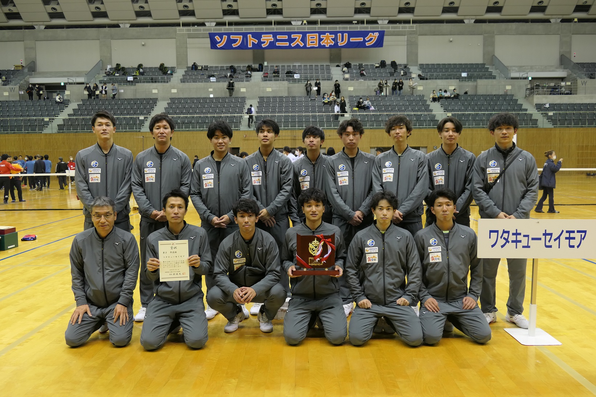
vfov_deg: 40.0
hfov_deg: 57.2
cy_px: 198
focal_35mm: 33
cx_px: 298
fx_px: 546
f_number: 3
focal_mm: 11.86
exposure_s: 1/80
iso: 400
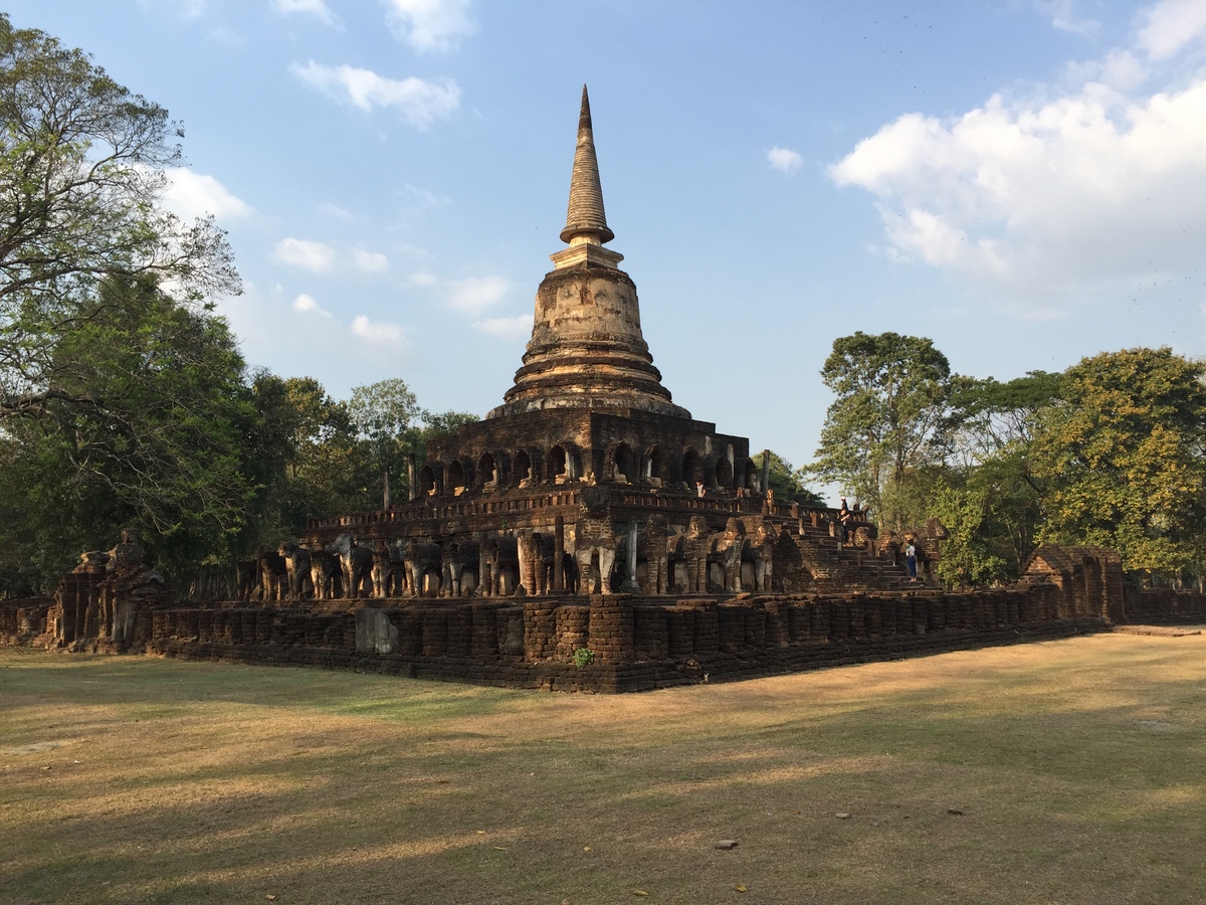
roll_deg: -0.2
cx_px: 603
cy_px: 452
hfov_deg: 61.7
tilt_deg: +7.6
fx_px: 1010
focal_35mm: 29
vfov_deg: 48.2
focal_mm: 4.15
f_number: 2.2
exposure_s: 1/775
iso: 32
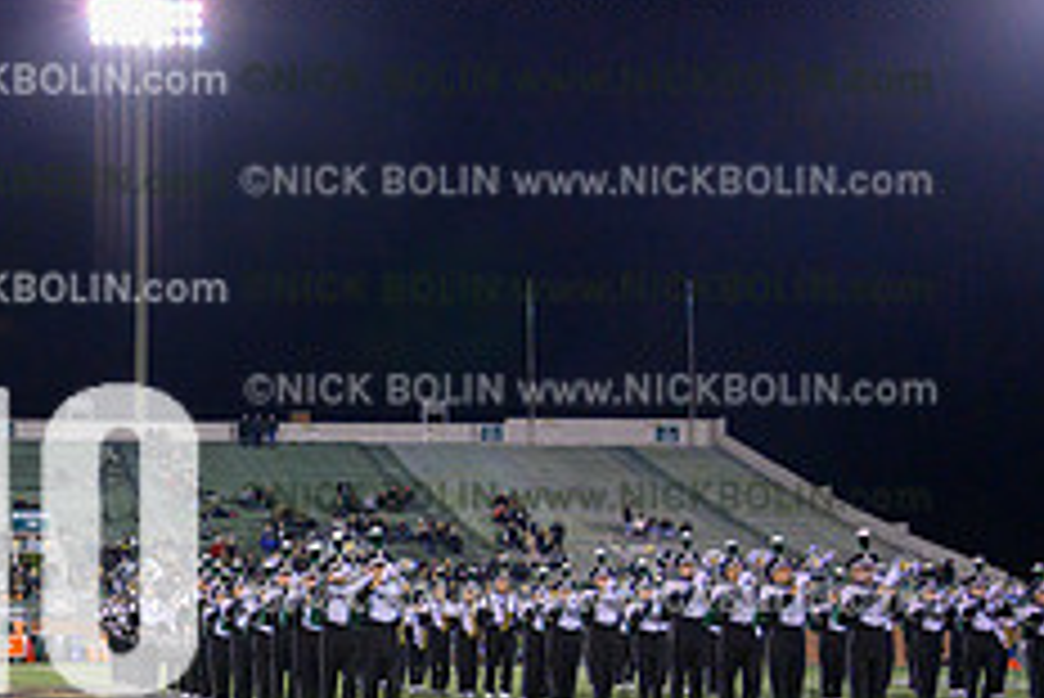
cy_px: 601
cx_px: -122
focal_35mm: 60
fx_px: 1741
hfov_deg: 29.8
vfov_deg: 22.2
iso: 5000
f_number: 4
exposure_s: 1/1000
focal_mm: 24
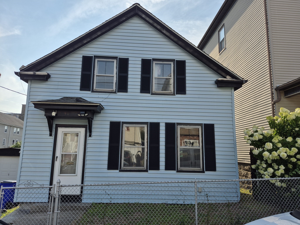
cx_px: 150
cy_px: 112
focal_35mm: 23
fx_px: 199
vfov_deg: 58.9
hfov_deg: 73.9
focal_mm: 5.4
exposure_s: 1/2528
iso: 25
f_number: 1.8
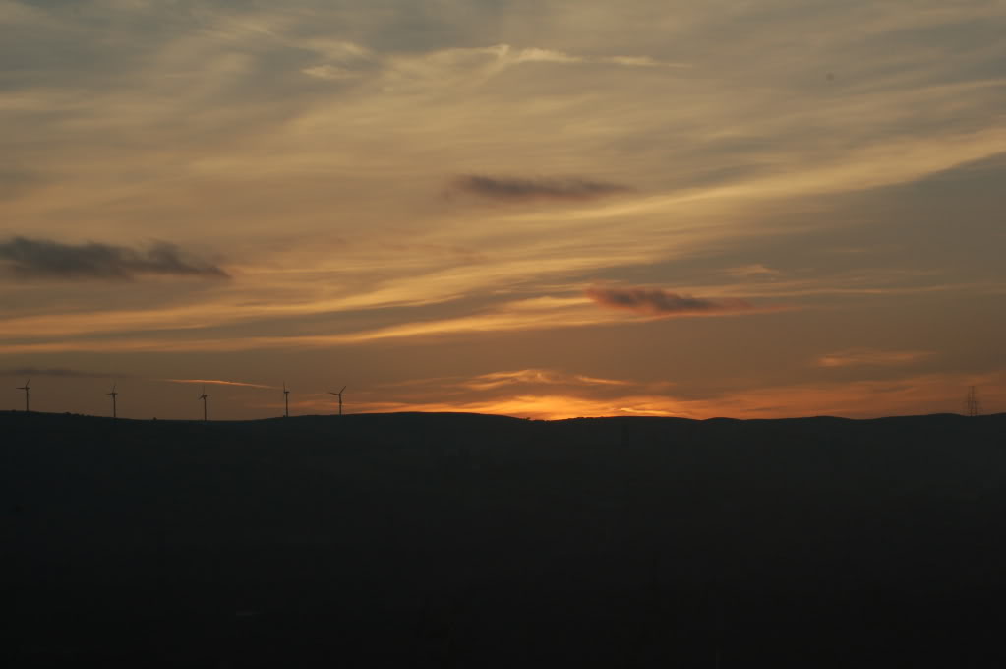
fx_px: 2931
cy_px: 334
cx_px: 503
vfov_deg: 13.0
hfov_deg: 19.5
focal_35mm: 105
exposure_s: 1/400
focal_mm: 70
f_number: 11
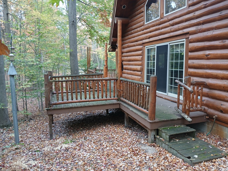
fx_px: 171
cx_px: 114
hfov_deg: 67.3
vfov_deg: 53.1
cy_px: 86
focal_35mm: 26
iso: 200
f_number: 1.8
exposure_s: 1/30
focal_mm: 3.98
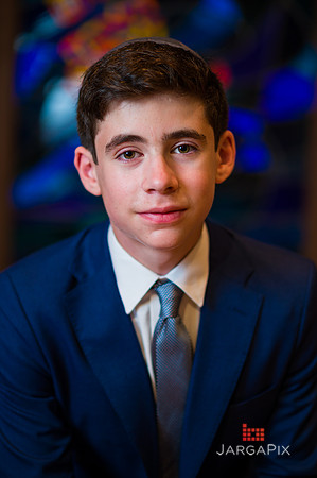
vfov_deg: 23.9
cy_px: 239
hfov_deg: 16.0
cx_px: 158
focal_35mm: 85
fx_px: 1125
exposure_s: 1/200
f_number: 2
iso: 200
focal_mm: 85
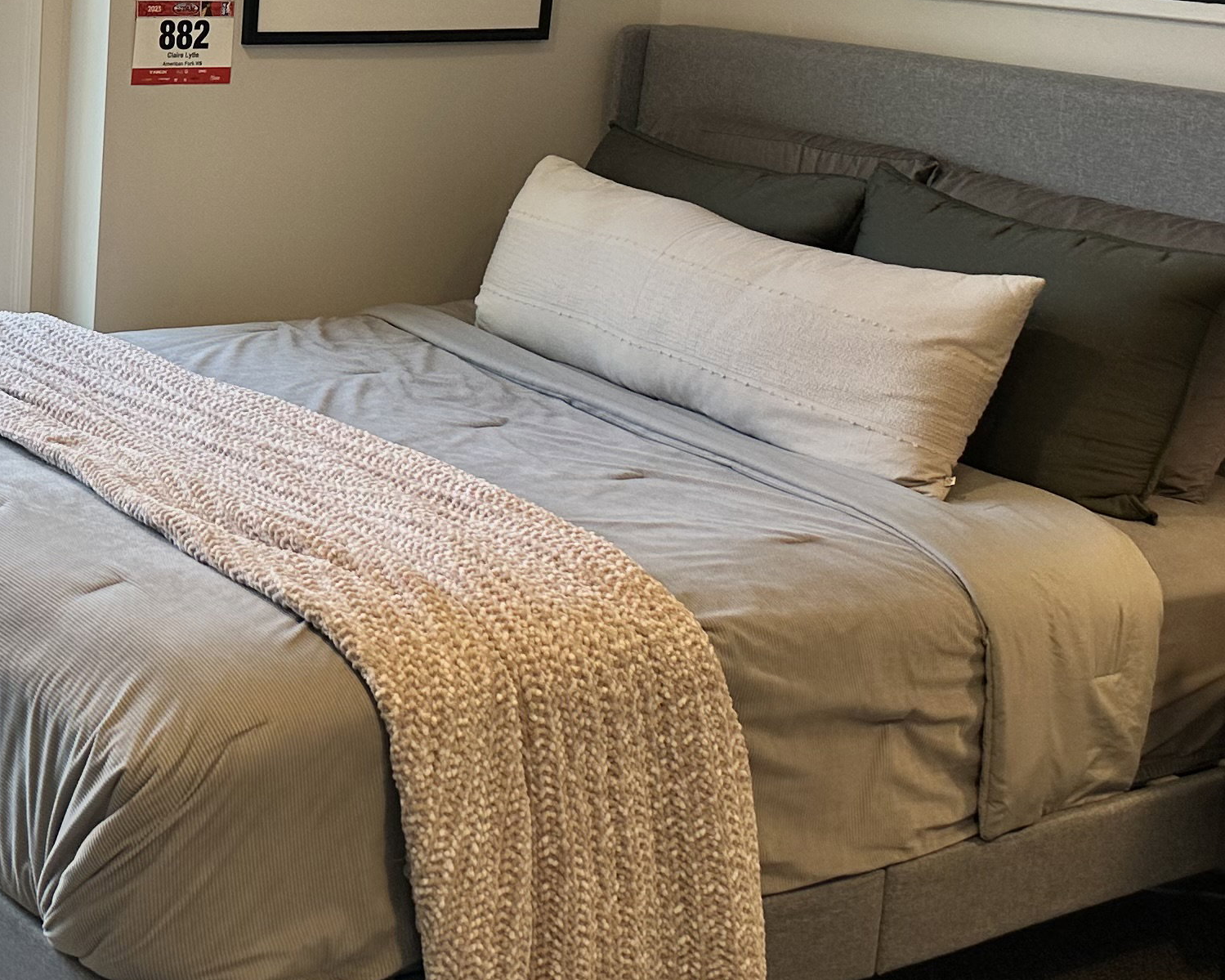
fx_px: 2284
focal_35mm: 63
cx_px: 48
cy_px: 271
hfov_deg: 28.5
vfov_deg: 24.0
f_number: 1.78
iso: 80
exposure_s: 1/329
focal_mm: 6.86
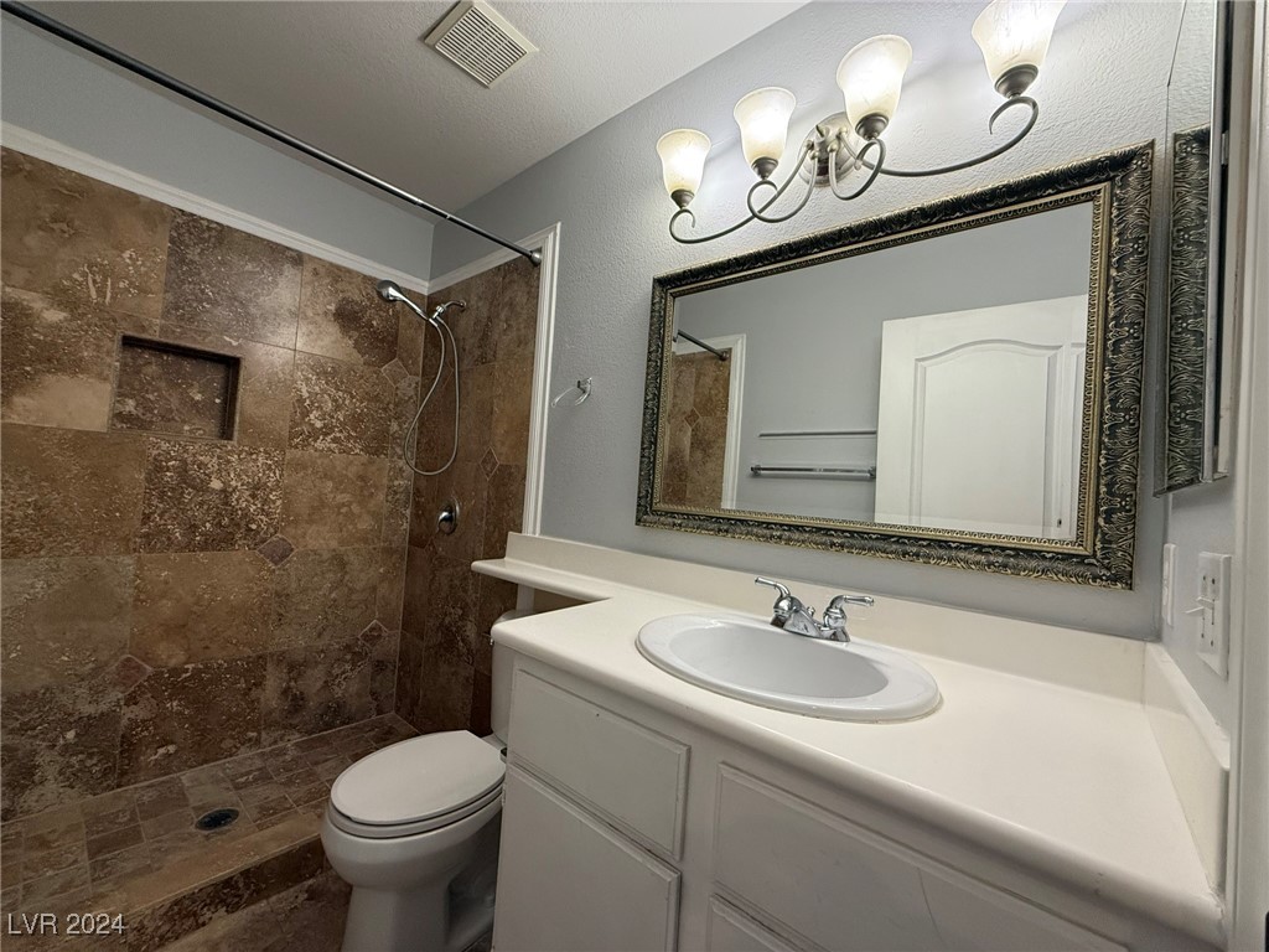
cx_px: 634
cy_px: 476
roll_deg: -4.3
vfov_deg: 85.7
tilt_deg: +1.8
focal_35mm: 14
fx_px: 513
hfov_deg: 102.1
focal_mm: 2.22
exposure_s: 1/120
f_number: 2.2
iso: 250
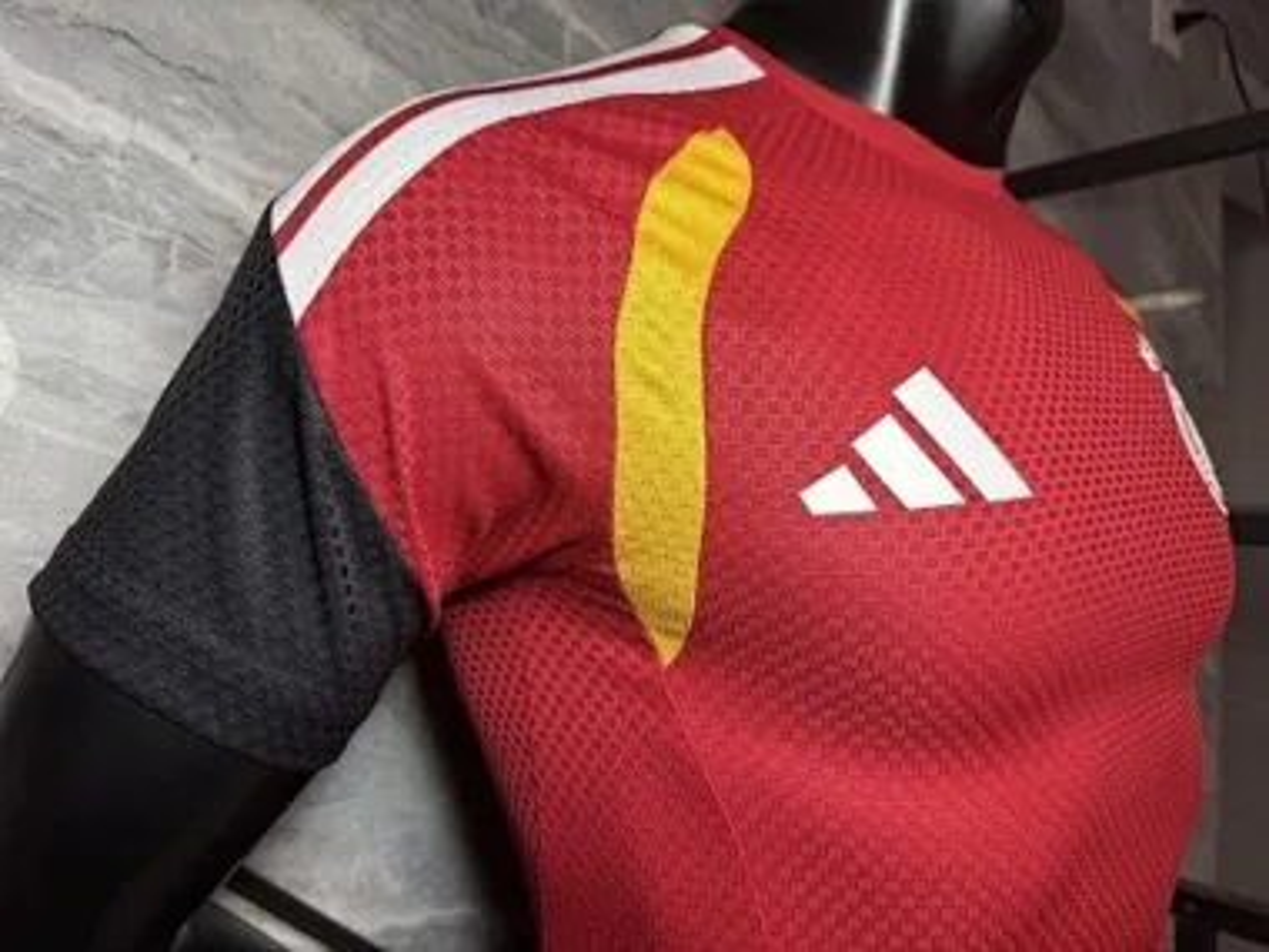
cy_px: 476
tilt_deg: -0.1
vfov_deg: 56.8
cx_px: 634
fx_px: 880
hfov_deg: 71.6
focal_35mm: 24
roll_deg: +0.2
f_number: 1.78
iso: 160
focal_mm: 6.76
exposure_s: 1/100
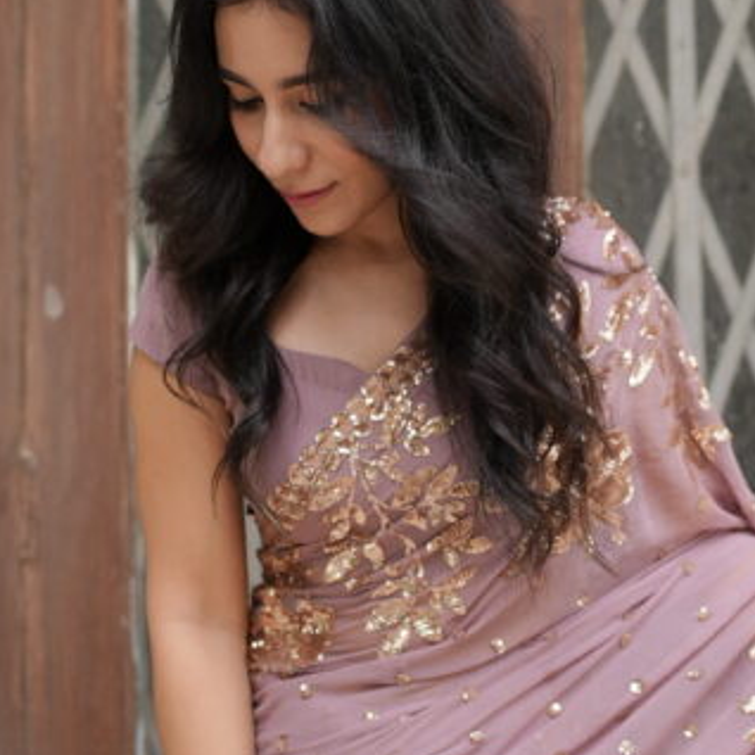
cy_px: 256
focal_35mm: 84
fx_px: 2073
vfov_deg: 20.6
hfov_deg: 20.6
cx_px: 461
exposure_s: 1/800
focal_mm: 35
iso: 160
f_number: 1.8
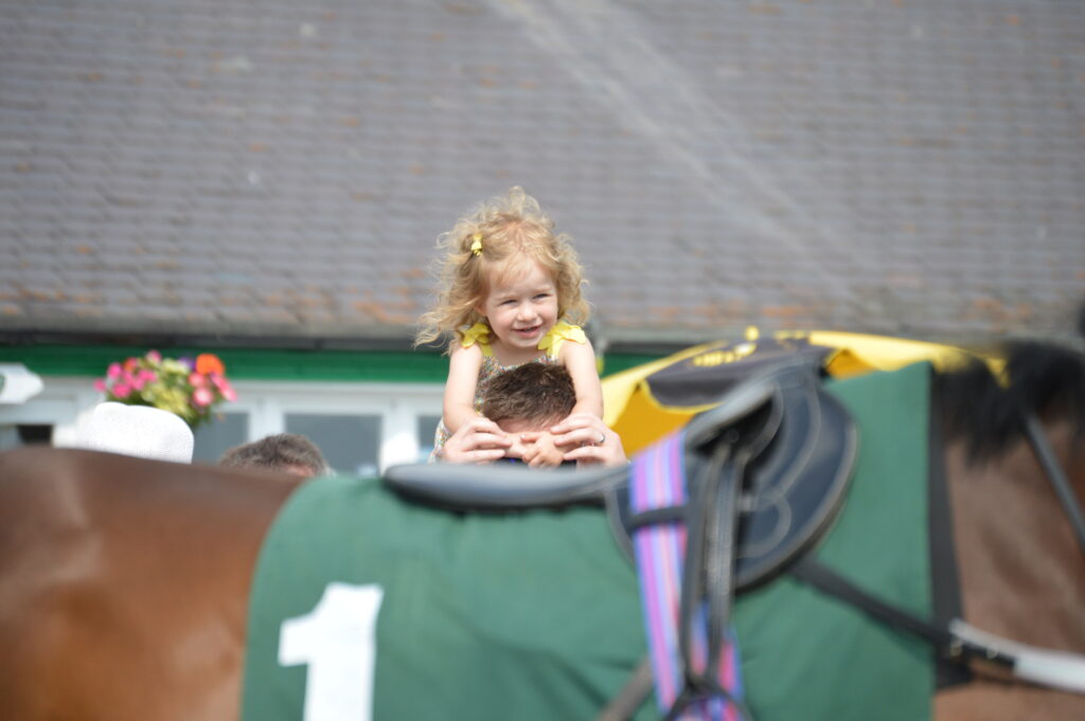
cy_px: 360
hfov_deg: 9.5
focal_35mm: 218
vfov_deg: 6.3
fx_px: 6550
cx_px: 542
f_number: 5
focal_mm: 145
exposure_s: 1/1600
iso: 400
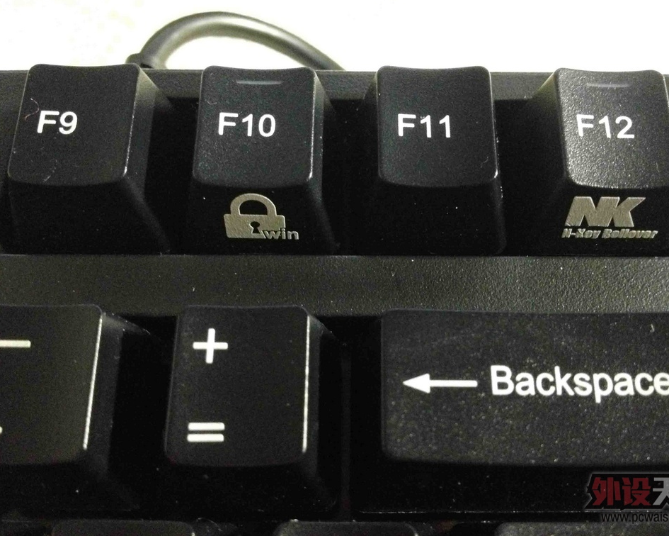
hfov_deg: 49.0
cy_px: 265
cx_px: 360
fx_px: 733
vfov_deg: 40.1
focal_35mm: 37
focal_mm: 4.28
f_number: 2.4
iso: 800
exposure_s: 1/15
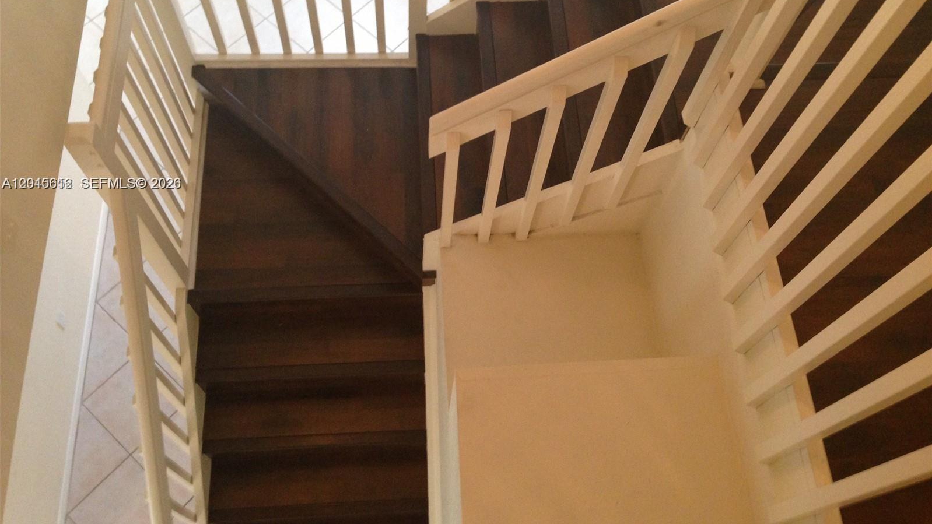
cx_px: 466
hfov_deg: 55.3
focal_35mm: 36
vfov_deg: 32.6
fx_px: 890
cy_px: 184
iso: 250
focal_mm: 4.13
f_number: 2.4
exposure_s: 1/20
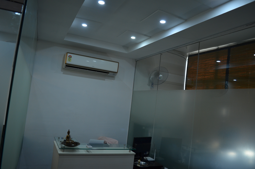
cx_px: 128
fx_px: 191
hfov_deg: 67.5
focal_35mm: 27
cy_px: 84
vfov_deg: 47.7
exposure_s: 1/60
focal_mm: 18
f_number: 4
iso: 400
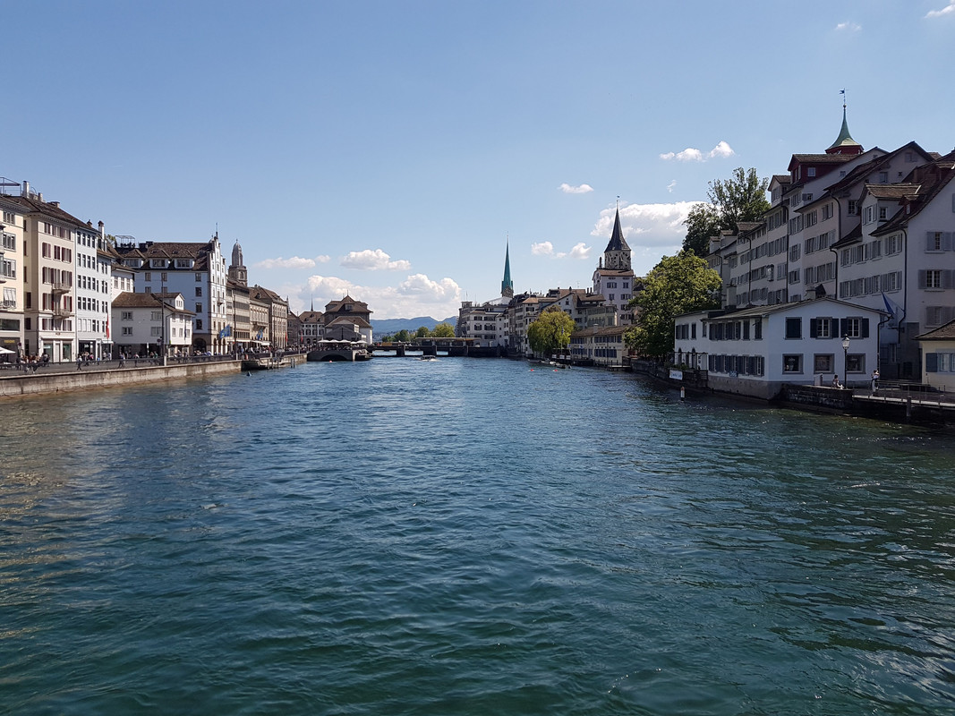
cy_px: 358
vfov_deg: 53.1
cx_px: 478
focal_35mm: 26
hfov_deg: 67.3
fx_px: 717
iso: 40
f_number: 1.7
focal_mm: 4.2
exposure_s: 1/2448
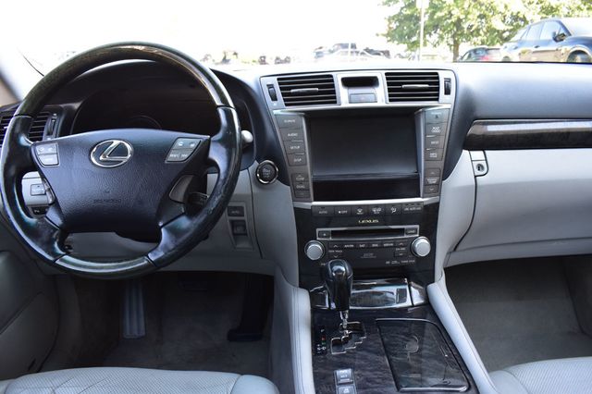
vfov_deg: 47.9
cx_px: 296
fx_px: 444
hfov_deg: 67.4
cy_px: 197
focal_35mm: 27
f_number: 7.1
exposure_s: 1/30
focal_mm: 18
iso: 400
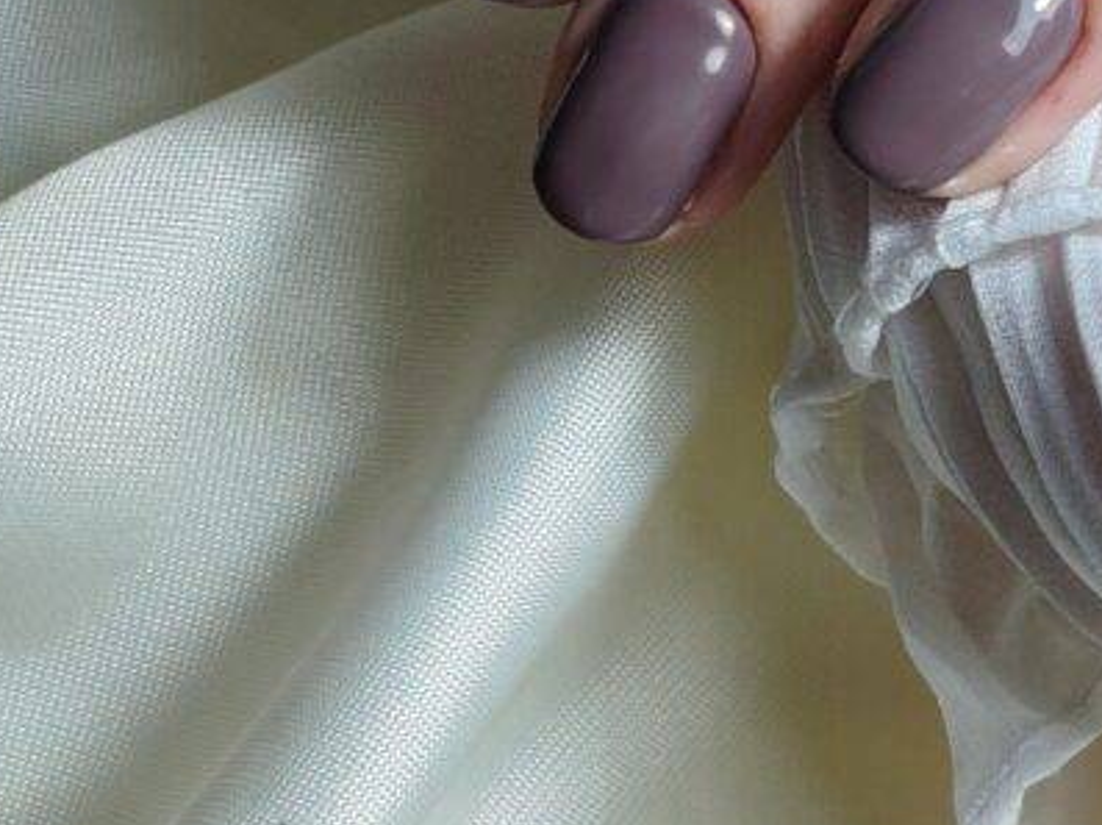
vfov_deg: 10.3
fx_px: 4516
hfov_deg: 13.5
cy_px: -33
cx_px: 1380
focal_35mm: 142
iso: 50
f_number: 1.9
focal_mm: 6.12
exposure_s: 1/160
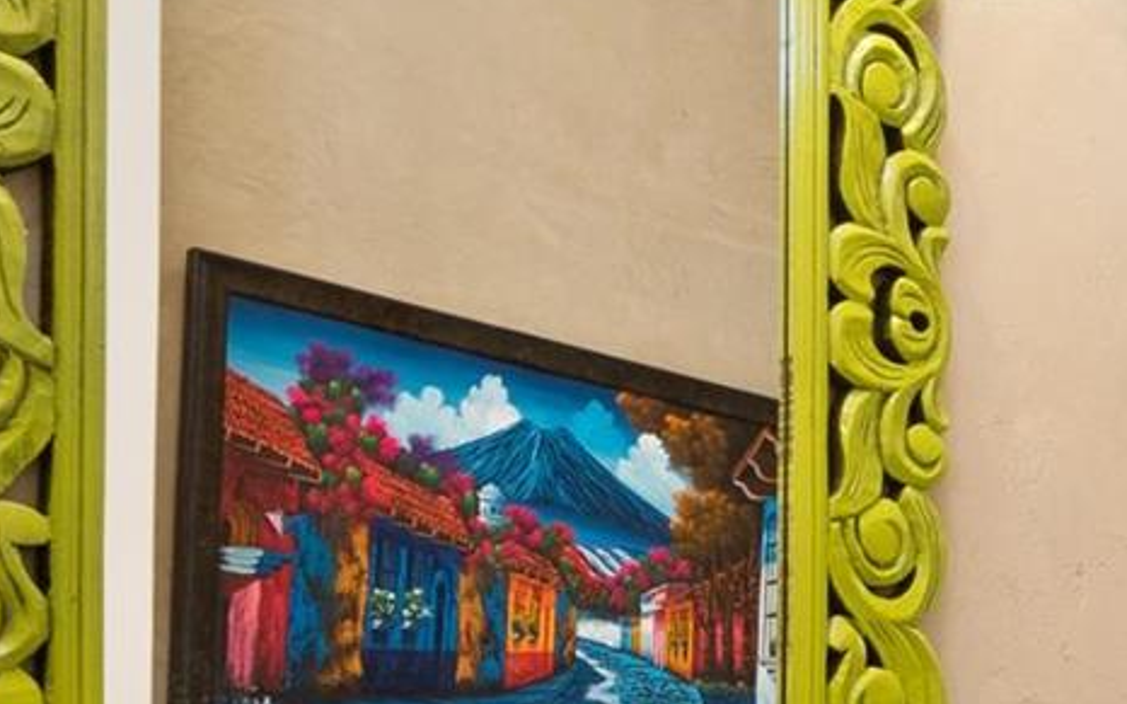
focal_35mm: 56
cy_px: 914
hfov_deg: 27.1
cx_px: 1637
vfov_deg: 21.0
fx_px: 1720
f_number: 10
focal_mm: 8
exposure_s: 1/5
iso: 800
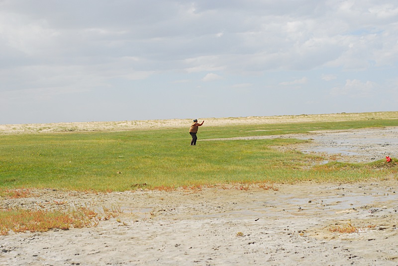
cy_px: 133
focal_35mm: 75
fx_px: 830
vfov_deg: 18.2
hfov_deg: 27.0
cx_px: 199
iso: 400
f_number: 5.6
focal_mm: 50
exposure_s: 1/2500
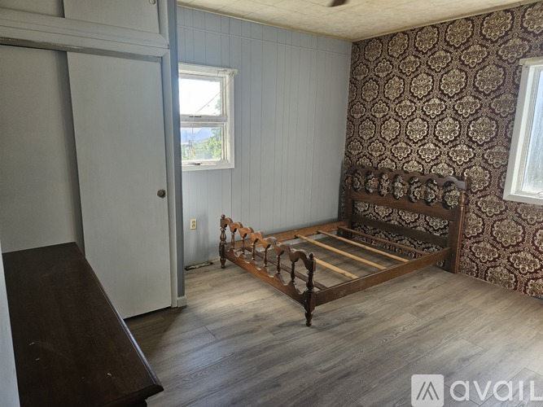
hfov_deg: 73.9
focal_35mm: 23
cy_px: 204
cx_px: 272
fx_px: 361
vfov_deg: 58.9
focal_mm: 5.4
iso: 64
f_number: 1.8
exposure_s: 1/180
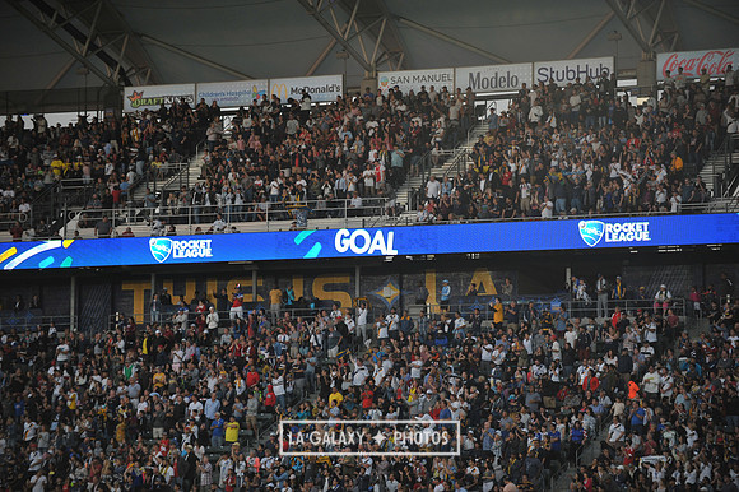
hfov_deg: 14.7
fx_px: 2872
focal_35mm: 140
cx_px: 370
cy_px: 246
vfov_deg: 9.8
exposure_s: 1/1000
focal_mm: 140
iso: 640
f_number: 2.8
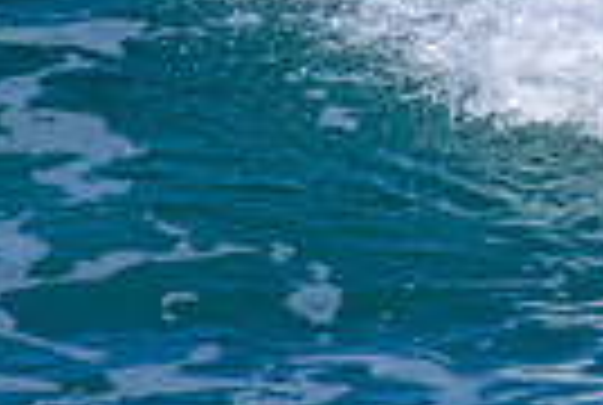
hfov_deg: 0.5
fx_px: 72487
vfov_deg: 0.3
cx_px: 1179
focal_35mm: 4318
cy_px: -61
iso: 1100
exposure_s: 1/2000
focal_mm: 1000
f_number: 11
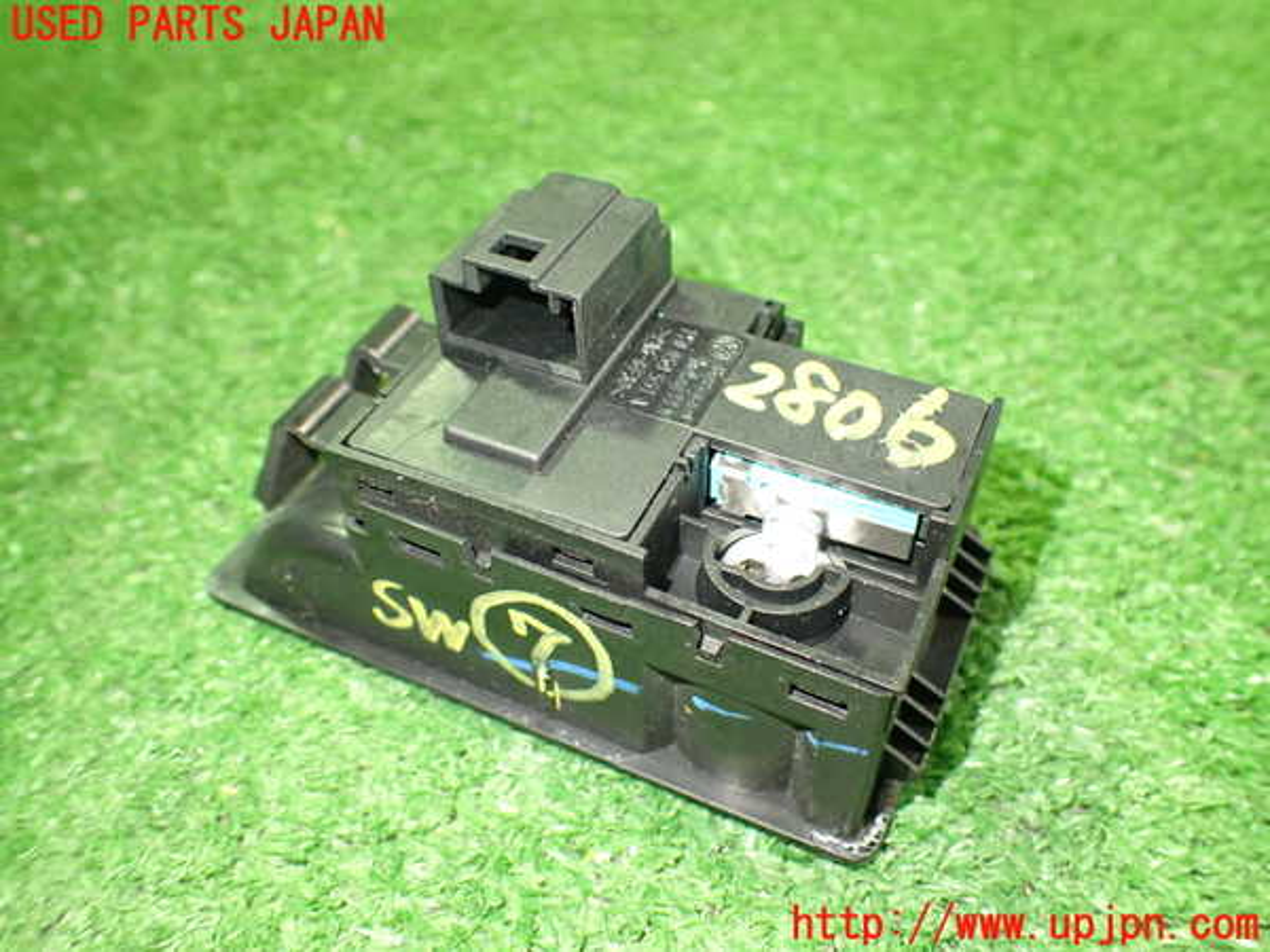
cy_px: 476
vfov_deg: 46.8
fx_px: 1101
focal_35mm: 30
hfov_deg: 60.0
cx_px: 635
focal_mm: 5.4
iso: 800
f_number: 2.3
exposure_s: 1/30
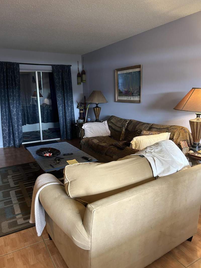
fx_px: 201
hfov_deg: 53.1
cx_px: 100
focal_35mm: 26
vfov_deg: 67.3
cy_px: 134
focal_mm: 5.7
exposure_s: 1/60
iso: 250
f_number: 1.5
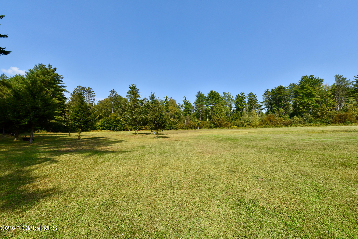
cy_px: 120
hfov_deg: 104.2
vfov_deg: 81.3
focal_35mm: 14
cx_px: 179
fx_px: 139
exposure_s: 1/1000
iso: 1000
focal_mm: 14
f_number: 14
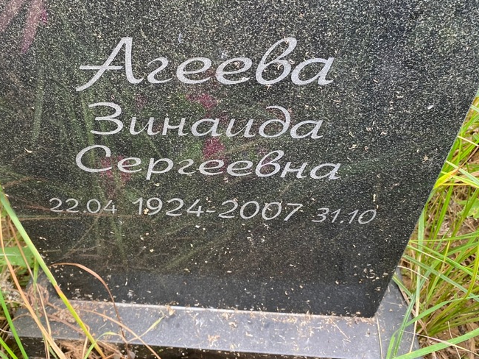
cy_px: 144
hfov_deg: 56.5
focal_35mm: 32
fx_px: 443
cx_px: 203
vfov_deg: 44.0
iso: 80
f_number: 1.8
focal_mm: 4.25
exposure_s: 1/122
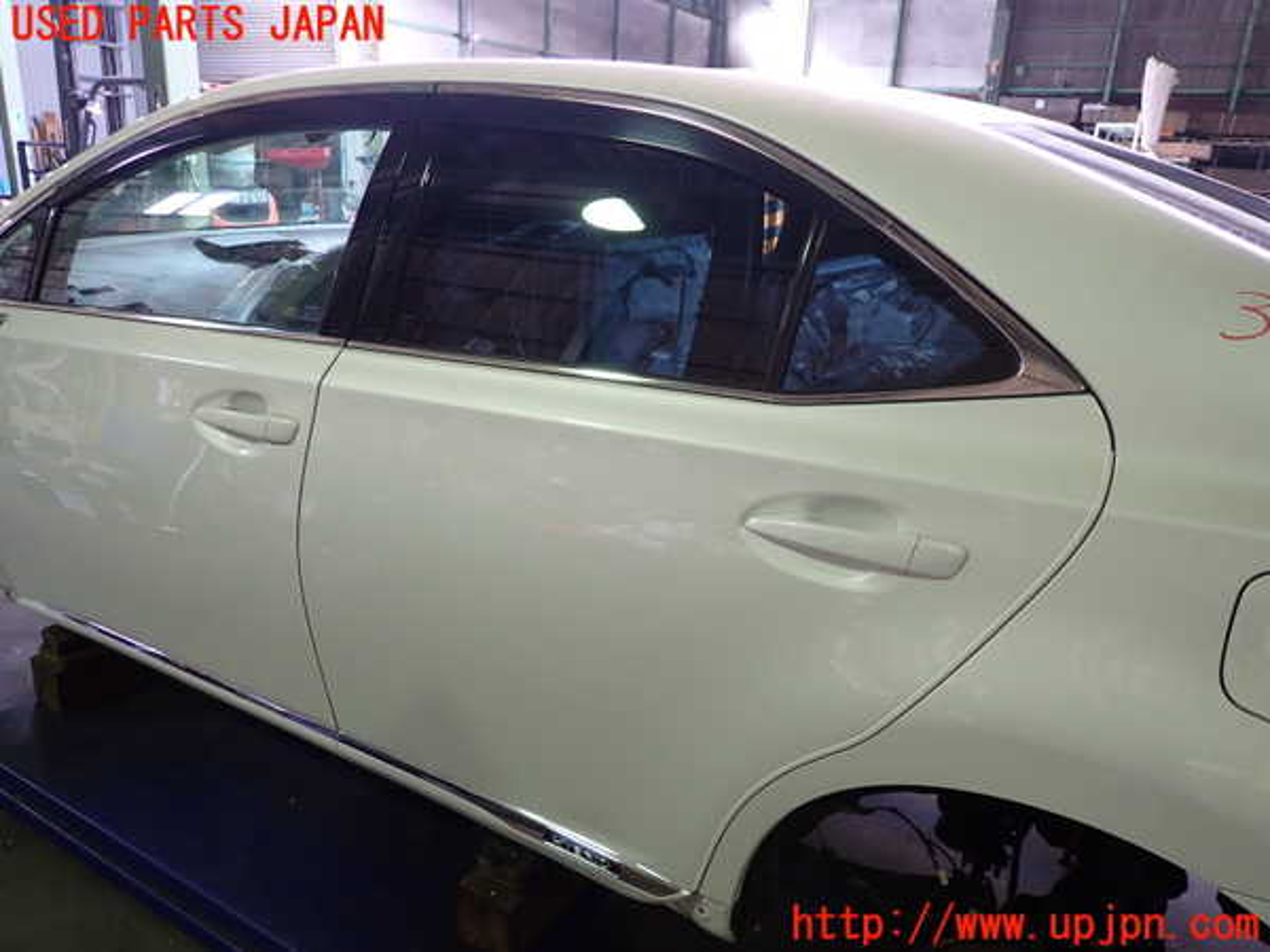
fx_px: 917
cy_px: 476
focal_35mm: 25
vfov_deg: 54.9
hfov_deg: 69.4
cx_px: 635
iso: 200
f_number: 2
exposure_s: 1/60
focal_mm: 4.5
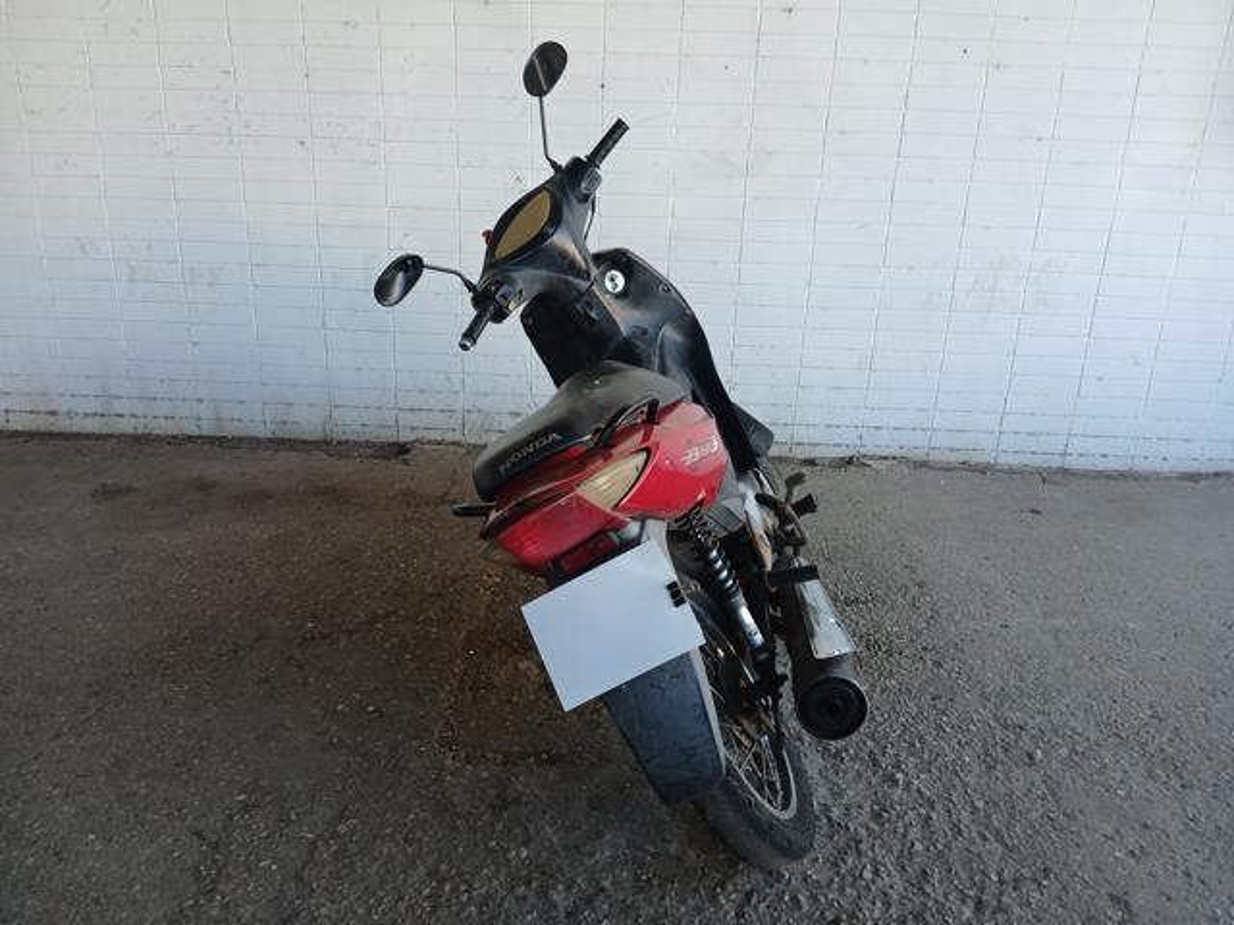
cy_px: 462
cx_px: 617
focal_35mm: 26
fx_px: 927
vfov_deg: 53.1
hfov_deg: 67.3
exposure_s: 1/60
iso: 40
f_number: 1.8
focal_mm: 3.98
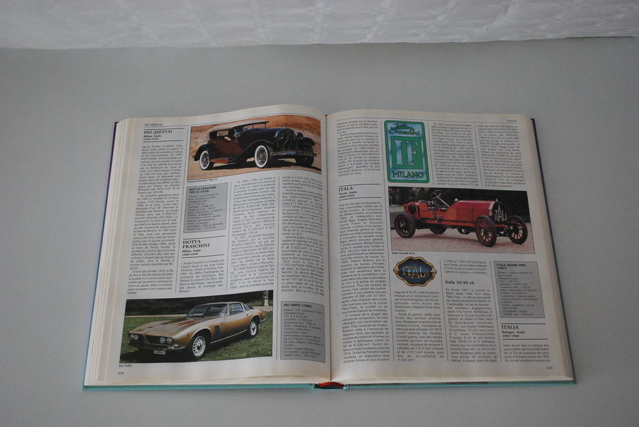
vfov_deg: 28.1
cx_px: 320
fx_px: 853
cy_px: 214
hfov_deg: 41.1
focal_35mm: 48
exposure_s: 1/160
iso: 1600
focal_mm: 32
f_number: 4.8
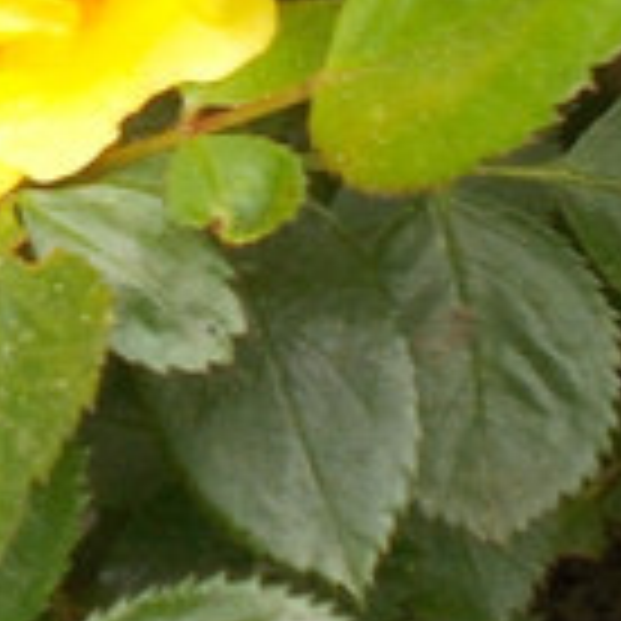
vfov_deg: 3.9
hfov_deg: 3.9
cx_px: -137
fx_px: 9174
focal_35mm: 452
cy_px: -364
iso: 80
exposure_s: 1/80
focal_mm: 11.8
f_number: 5.3
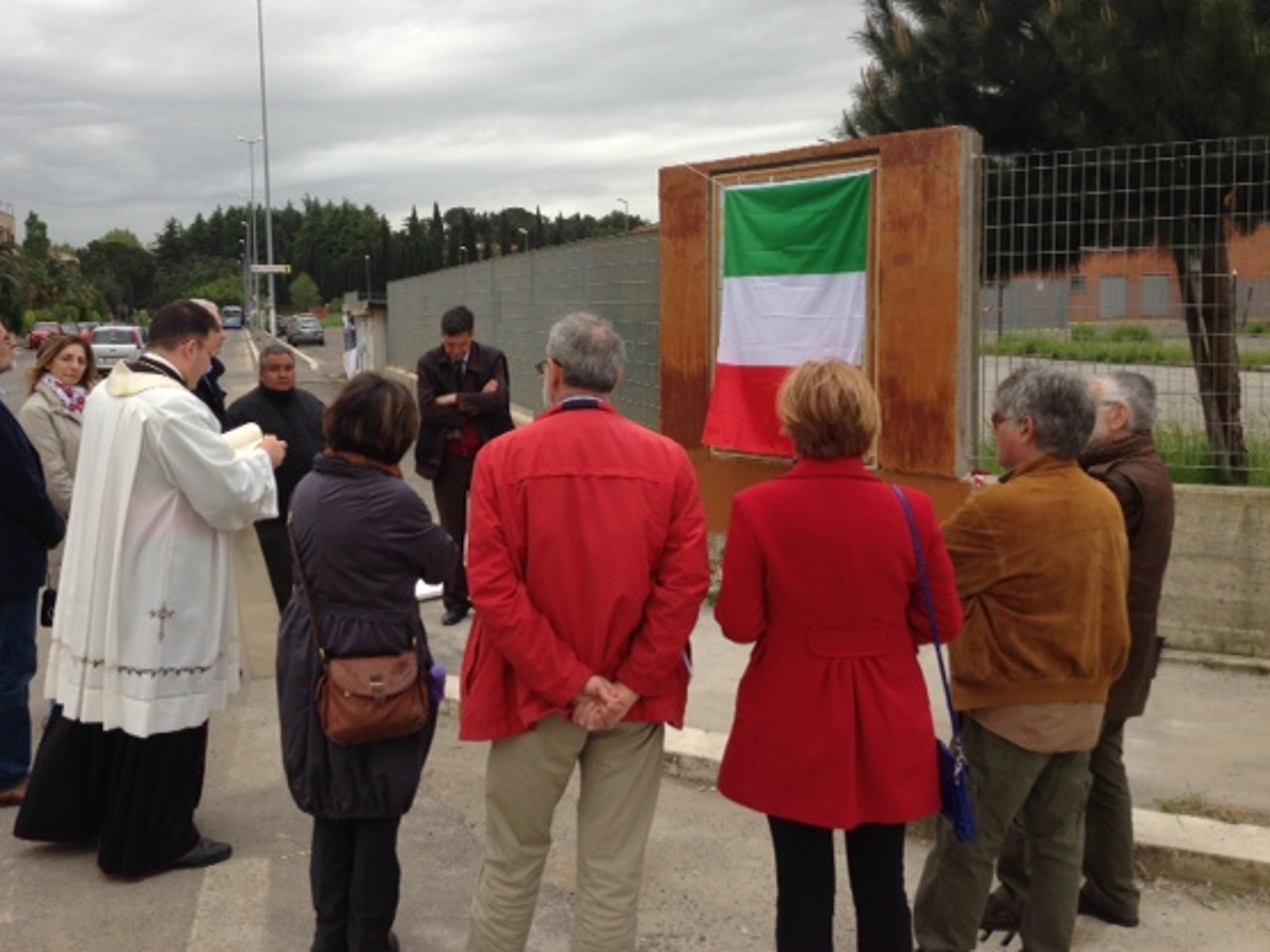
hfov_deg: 48.8
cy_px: 406
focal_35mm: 38
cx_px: 544
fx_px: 1394
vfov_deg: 37.6
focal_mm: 4.13
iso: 50
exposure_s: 1/290
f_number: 2.4
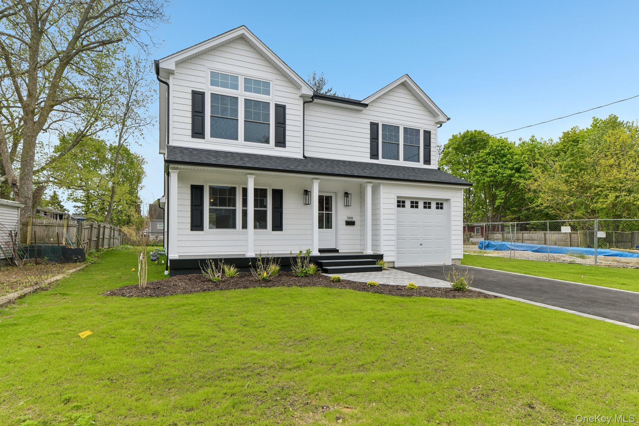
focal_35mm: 19
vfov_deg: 64.5
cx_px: 320
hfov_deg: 86.9
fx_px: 337
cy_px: 213
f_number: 9
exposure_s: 1/400
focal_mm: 19
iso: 200
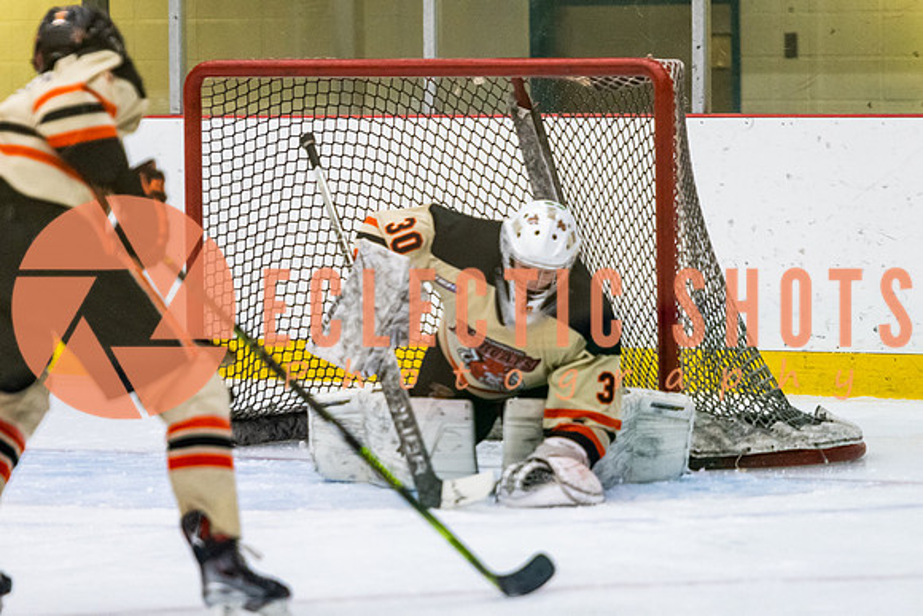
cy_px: 342
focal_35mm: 267
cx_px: 457
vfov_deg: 5.2
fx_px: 6835
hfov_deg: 7.7
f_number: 3.2
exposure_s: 1/640
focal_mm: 170
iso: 3200
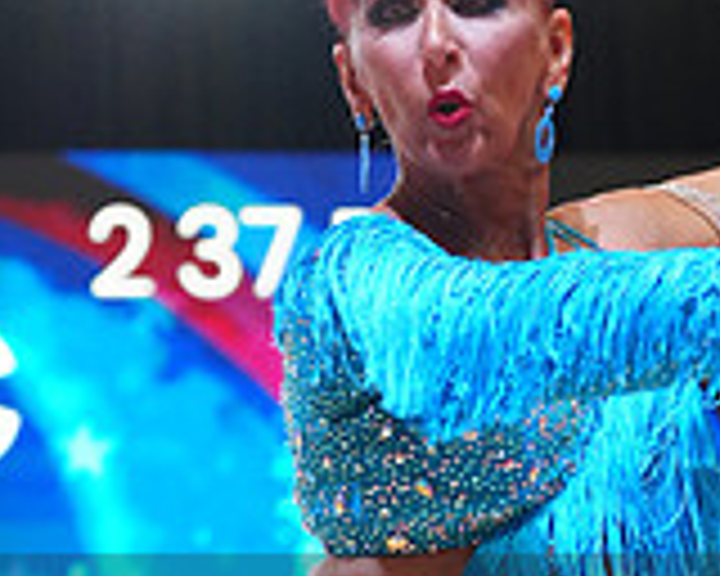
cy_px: 706
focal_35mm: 238
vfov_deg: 6.5
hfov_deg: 8.1
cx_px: 614
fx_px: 5072
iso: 2500
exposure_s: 1/250
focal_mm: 70
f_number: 4
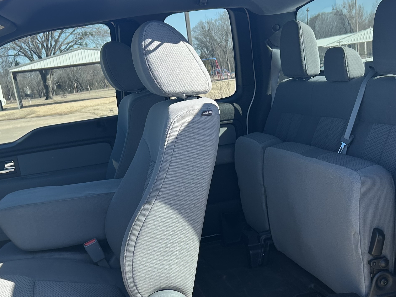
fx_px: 629
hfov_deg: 34.9
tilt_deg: -17.0
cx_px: 217
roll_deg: +6.5
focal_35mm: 55
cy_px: 247
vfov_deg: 26.0
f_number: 1.5
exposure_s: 1/894
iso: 50
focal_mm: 5.7
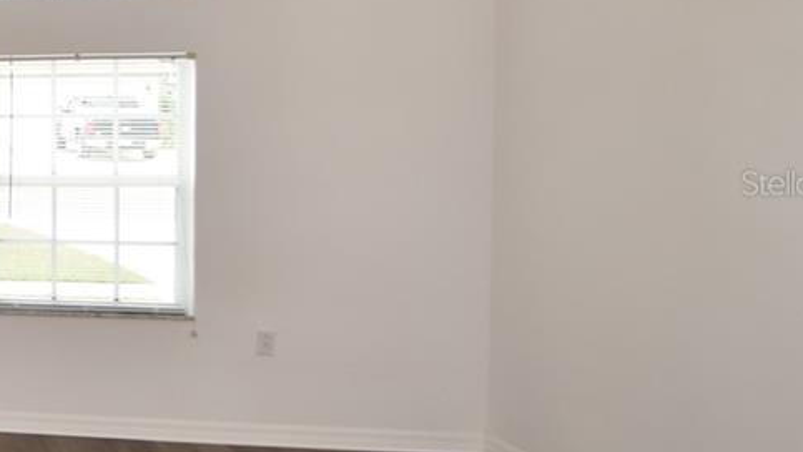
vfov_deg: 23.0
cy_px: 183
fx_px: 1108
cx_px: -441
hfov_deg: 26.6
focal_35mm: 52
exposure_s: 1/60
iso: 200
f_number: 4
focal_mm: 10
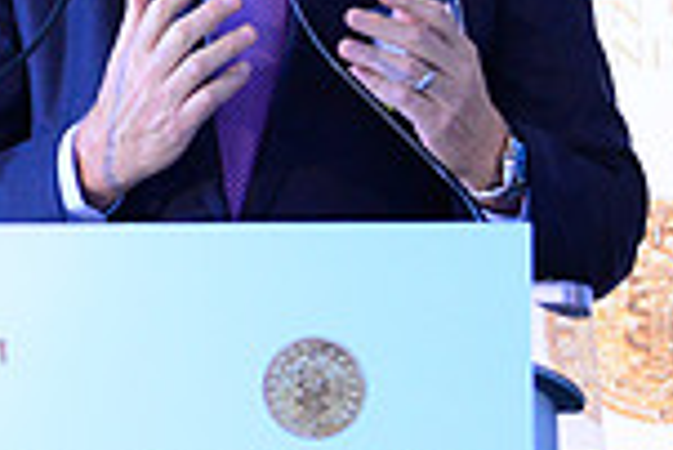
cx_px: -352
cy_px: -7
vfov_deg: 3.8
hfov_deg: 5.6
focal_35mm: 364
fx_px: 6811
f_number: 2.8
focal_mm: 95
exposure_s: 1/160
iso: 4000
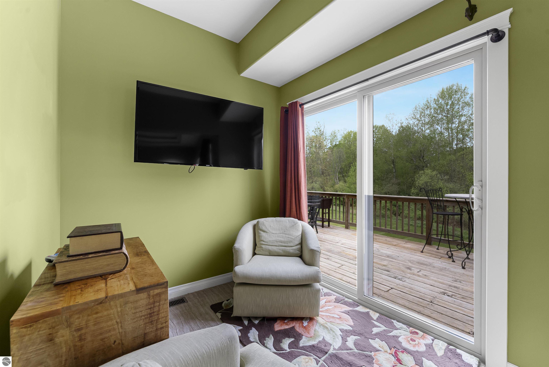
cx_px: 274
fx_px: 227
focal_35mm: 15
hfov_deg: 100.7
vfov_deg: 77.8
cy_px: 184
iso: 1250
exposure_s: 1/40
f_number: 9
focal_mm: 14.9
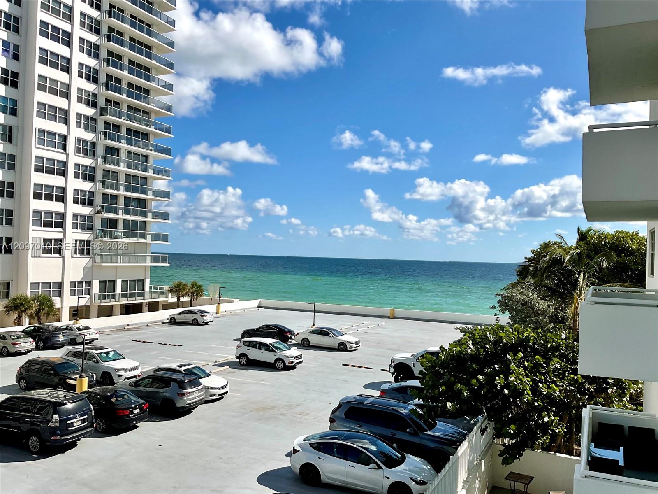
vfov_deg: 48.2
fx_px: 551
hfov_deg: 61.7
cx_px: 329
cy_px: 247
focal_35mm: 29
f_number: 1.8
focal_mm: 3
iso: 16
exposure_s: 1/4065
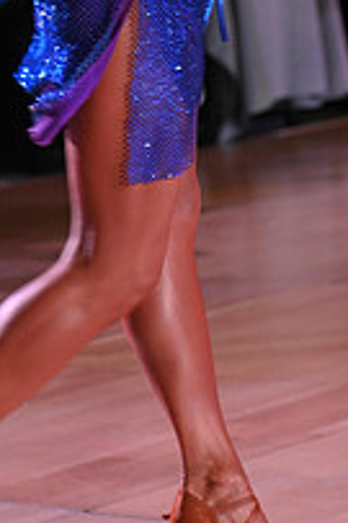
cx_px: 76
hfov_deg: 5.6
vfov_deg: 8.3
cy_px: -173
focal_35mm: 246
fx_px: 3573
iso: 1600
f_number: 4.5
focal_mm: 86
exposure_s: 1/200
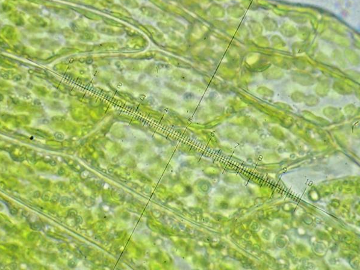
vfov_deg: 24.0
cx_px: 172
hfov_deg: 31.7
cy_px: 135
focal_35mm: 61
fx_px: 635
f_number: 3.5
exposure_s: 1/50
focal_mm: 10.29
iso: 640
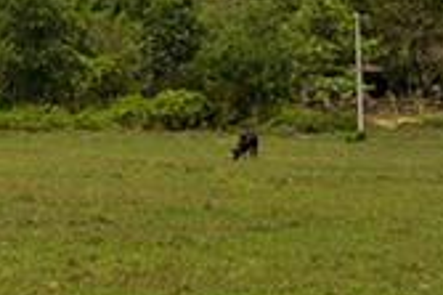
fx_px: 1696
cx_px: -515
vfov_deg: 9.9
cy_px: 29
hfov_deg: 12.6
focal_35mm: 138
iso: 360
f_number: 10
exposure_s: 1/1000
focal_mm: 24
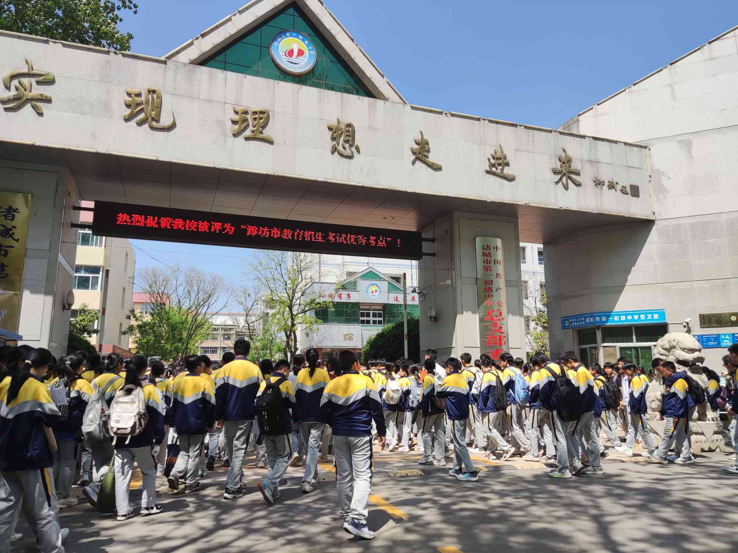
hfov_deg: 69.4
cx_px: 369
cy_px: 276
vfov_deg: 54.9
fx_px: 533
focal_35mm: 25
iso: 50
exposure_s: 1/1111
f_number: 1.79
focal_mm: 4.71
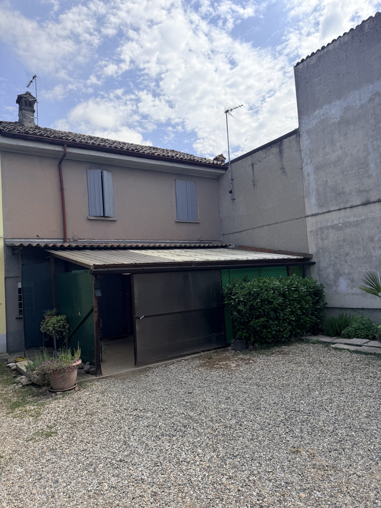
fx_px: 352
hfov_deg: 56.8
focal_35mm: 24
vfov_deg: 71.6
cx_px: 190
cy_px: 254
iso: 100
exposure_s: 1/6711
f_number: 1.78
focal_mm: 6.76
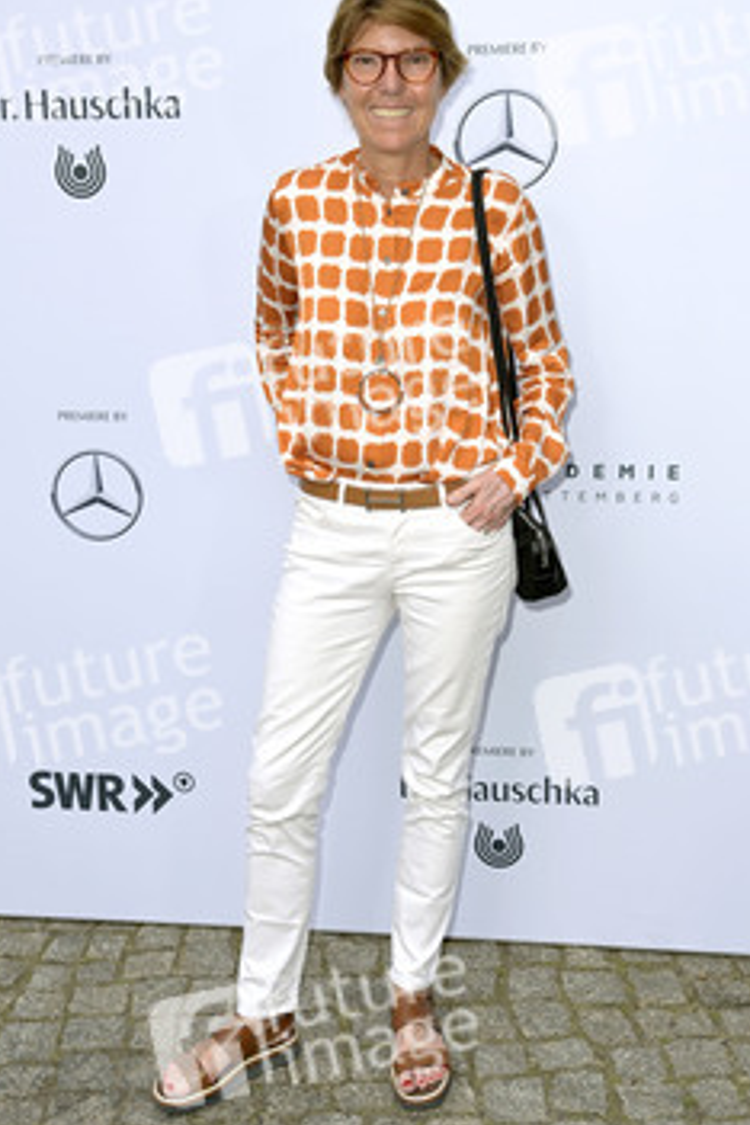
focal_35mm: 41
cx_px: 407
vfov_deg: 47.4
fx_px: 1281
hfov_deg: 32.6
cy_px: 551
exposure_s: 1/250
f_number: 5.6
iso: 640
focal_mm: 36
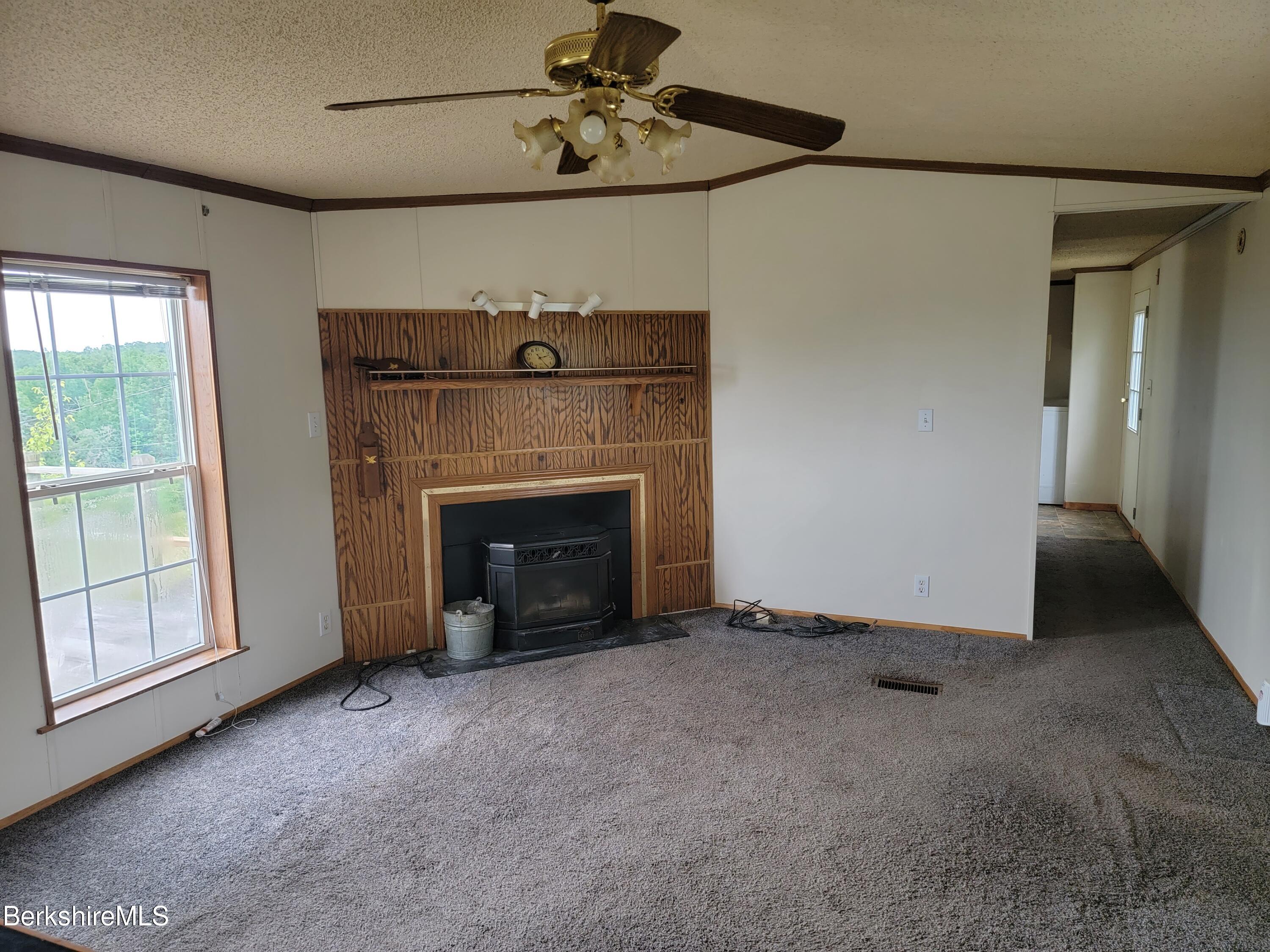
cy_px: 476
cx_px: 635
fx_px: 881
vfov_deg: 56.8
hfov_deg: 71.6
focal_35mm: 24
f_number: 1.8
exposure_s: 1/119
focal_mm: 6.7
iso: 320
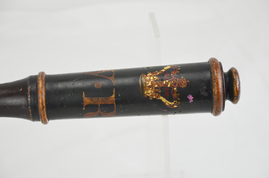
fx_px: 839
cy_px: 89
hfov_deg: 18.2
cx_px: 134
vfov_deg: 12.1
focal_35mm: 112
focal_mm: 75
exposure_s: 1/250
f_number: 5.3
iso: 640
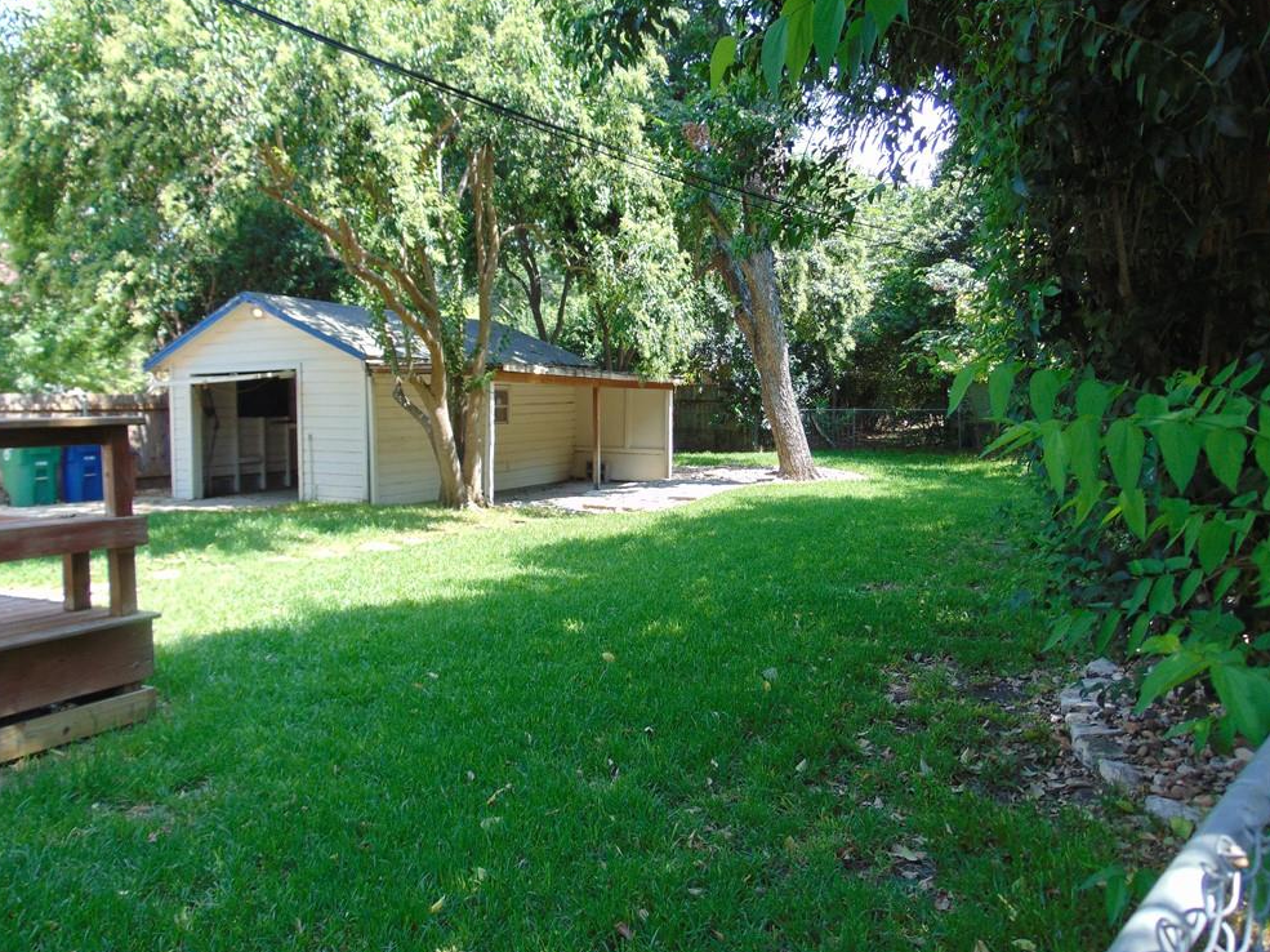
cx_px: 628
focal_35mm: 26
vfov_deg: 53.0
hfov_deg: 67.3
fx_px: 954
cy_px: 476
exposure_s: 1/200
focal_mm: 4.5
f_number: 3
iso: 80
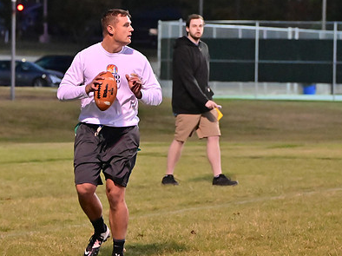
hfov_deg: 7.8
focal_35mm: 255
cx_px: 155
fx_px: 2518
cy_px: 125
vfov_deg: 5.8
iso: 6400
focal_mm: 120
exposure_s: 1/400
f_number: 4
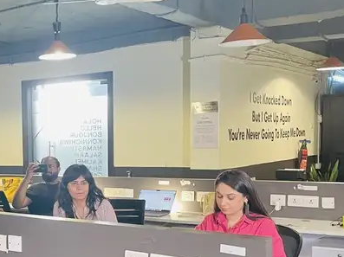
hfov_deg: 30.0
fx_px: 586
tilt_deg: -3.5
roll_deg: +2.1
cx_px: -17
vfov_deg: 24.6
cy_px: 186
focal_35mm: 59
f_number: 1.6
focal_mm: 4.2
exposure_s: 1/50
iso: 400
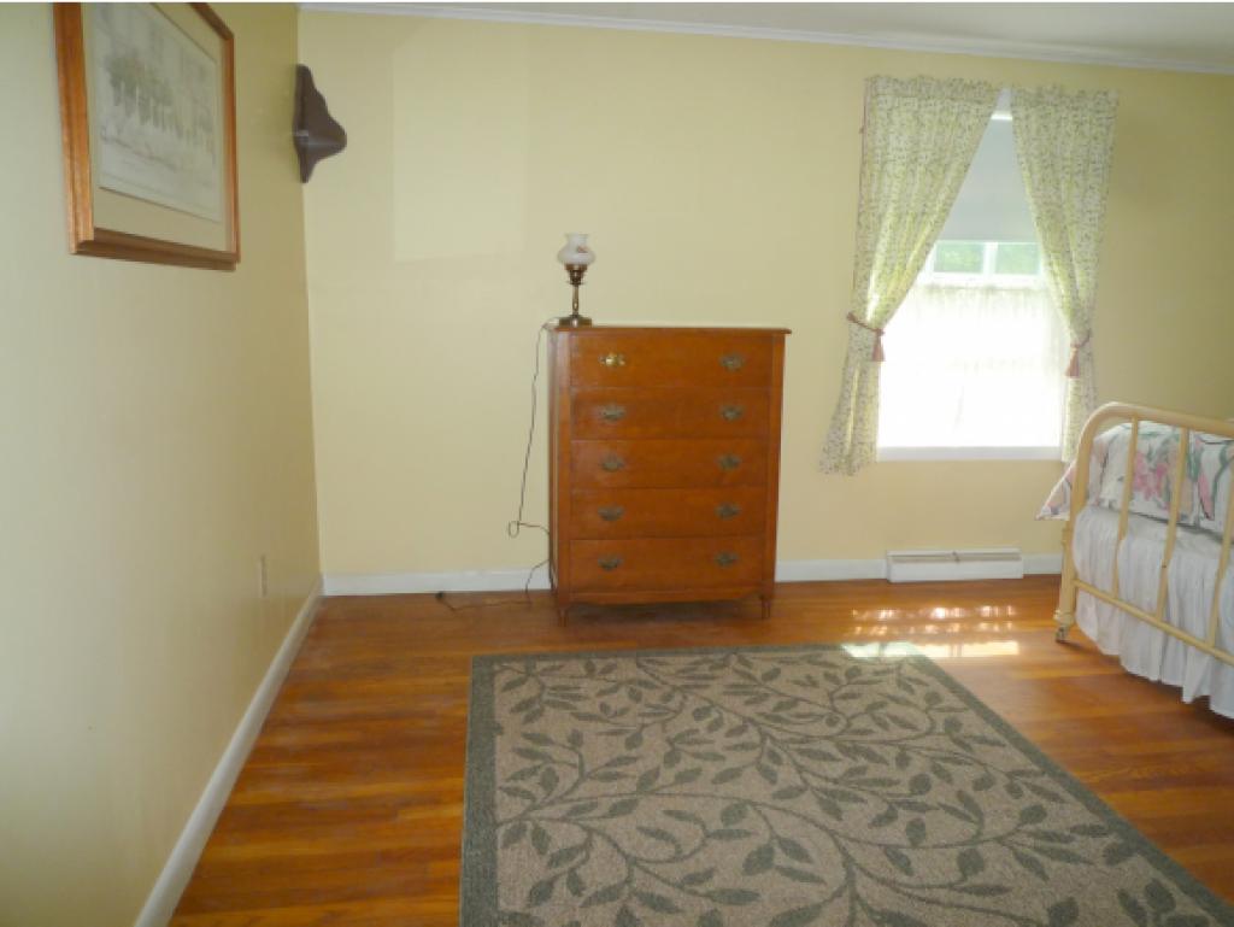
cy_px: 464
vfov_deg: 54.9
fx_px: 892
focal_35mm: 25
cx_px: 617
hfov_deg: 69.4
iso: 125
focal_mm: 4.4
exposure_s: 1/30
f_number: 2.8
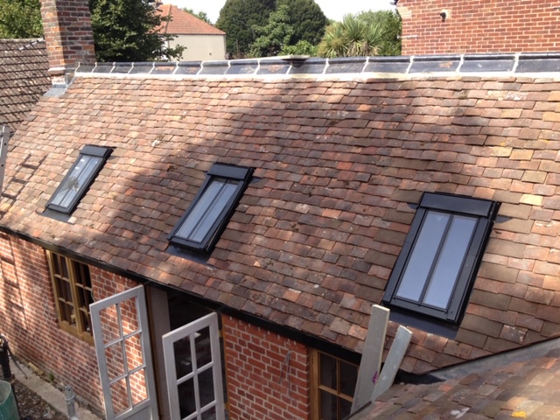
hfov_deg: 52.6
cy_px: 210
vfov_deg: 40.7
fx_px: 566
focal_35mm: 35
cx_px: 280
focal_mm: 4.28
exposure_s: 1/681
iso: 64
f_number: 2.4
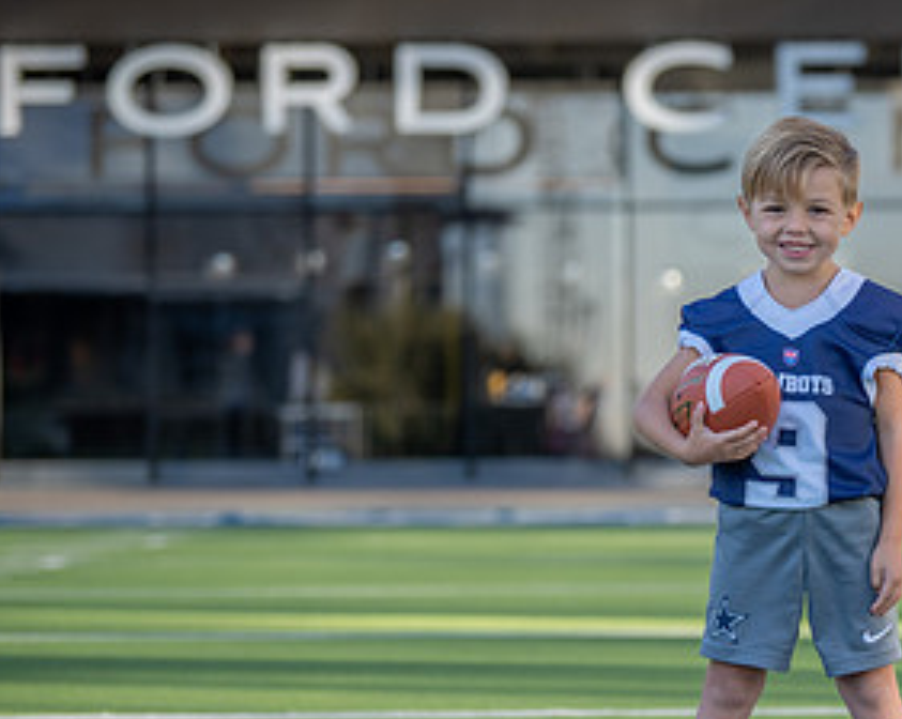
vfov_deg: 7.7
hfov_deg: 9.6
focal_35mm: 201
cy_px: 514
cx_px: 883
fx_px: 5358
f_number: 2.8
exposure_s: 1/500
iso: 100
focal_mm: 89
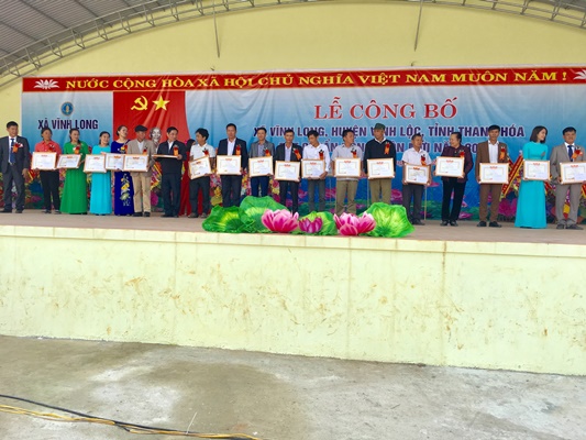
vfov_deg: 48.2
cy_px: 220
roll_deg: -1.6
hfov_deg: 61.6
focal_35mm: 29
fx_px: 491
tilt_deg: -1.4
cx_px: 293
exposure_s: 1/513
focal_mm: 4.15
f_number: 2.2
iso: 25
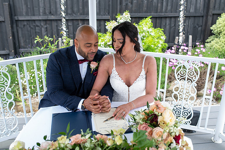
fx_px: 225
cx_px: 112
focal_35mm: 36
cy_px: 75
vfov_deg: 36.7
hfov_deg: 53.0
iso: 125
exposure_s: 1/160
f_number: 4
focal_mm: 35
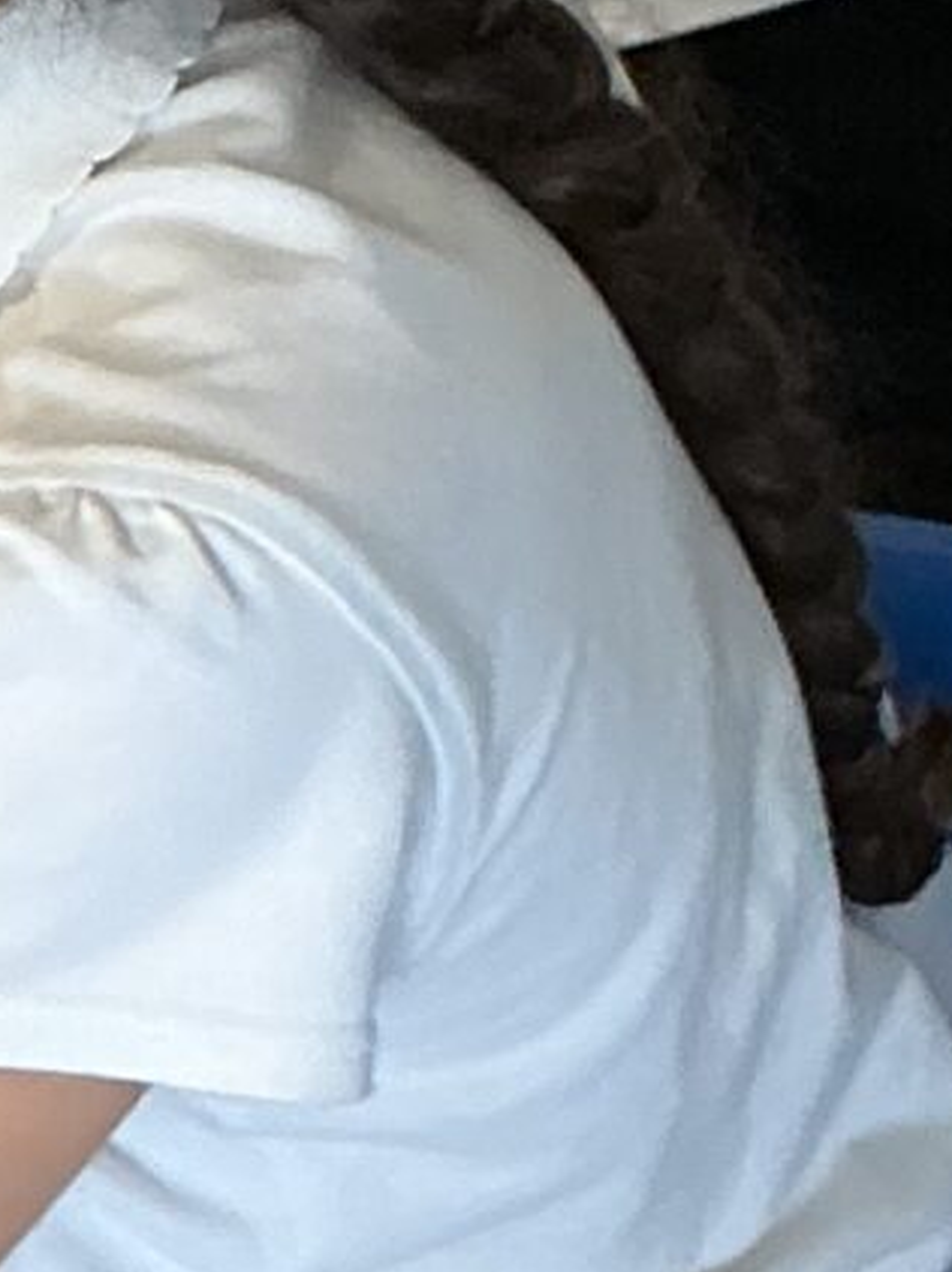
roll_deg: +21.8
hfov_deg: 7.5
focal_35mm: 176
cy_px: 416
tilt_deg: -28.4
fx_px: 6460
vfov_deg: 11.2
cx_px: -1799
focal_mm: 3
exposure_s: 1/60
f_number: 1.8
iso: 64
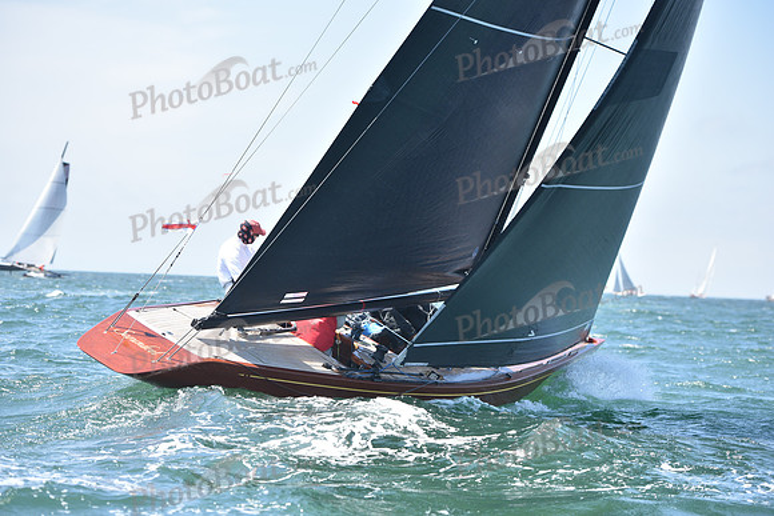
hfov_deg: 19.5
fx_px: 2258
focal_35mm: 105
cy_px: 258
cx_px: 387
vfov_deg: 13.0
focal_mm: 105
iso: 250
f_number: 3.5
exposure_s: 1/1250
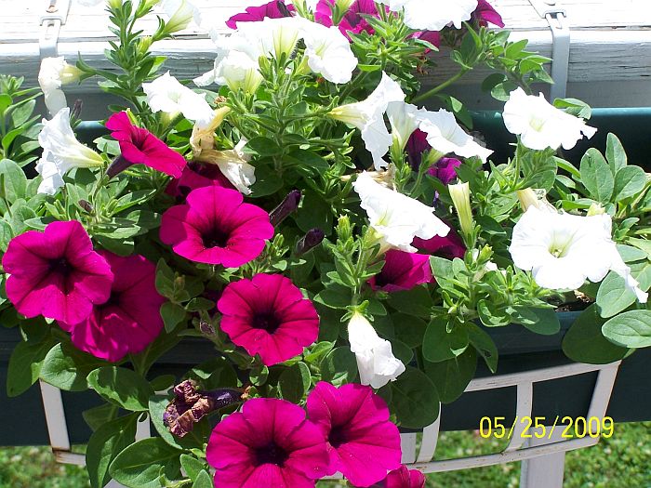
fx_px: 1768
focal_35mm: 94
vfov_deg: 15.7
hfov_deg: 20.9
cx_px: 326
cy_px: 244
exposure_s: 1/500
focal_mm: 15.6
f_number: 4.5
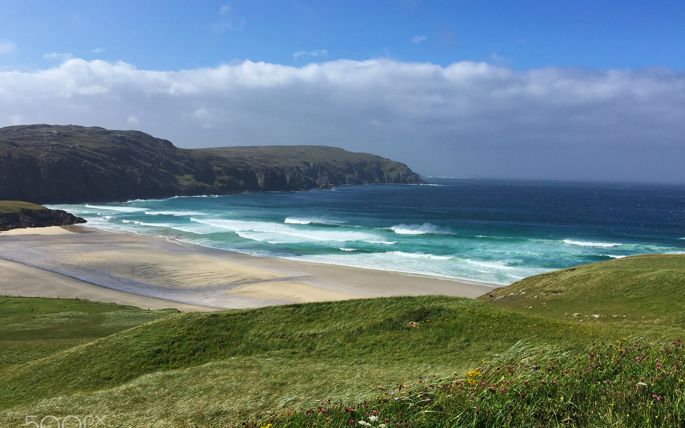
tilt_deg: -5.0
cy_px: 223
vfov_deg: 40.6
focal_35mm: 31
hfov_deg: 61.2
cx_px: 344
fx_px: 579
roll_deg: -3.2
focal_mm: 4.15
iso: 32
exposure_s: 1/2825
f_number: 2.2
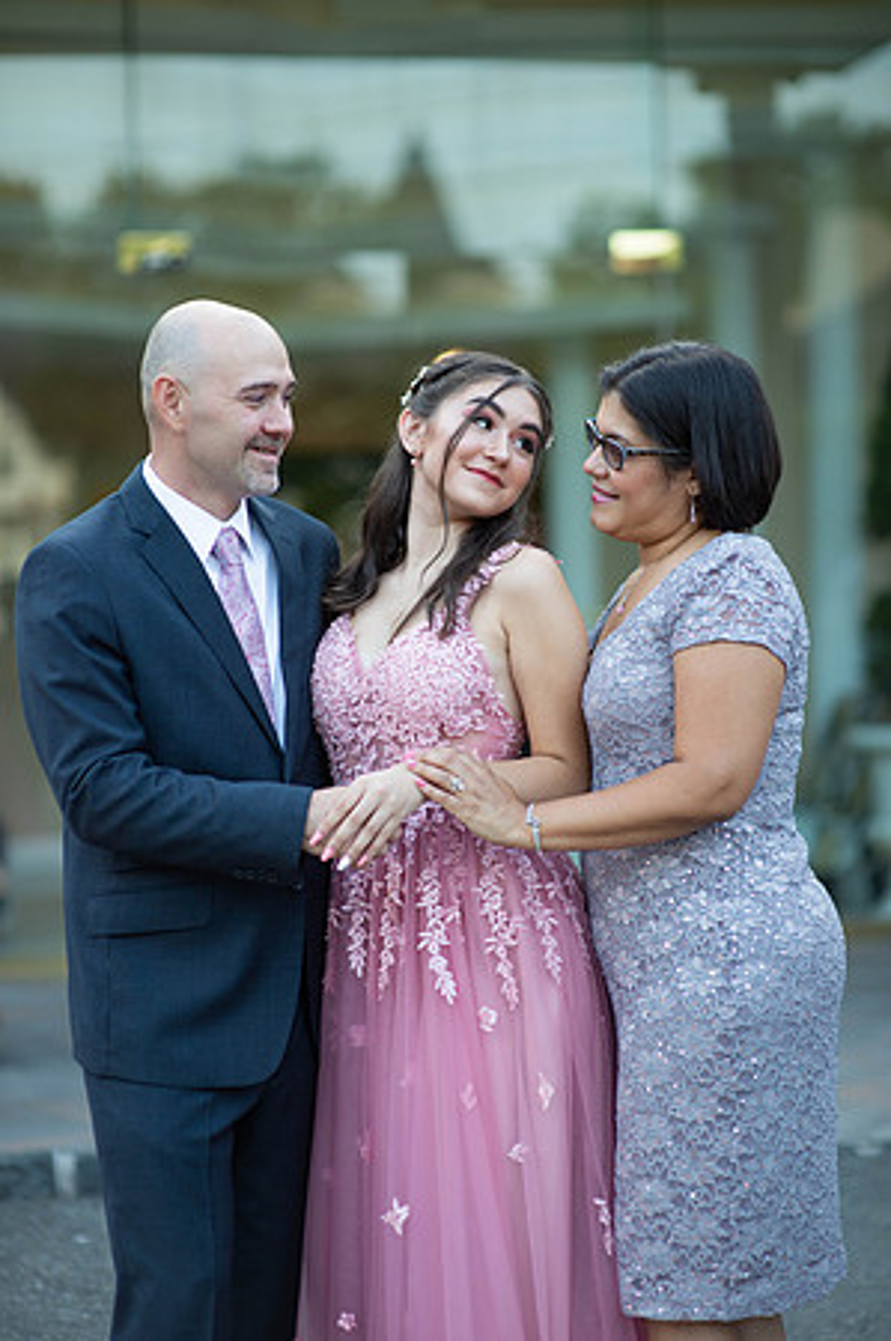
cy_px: 670
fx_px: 3163
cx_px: 446
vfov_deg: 23.9
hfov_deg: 16.0
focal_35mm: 85
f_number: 2
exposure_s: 1/500
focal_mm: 85
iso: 250
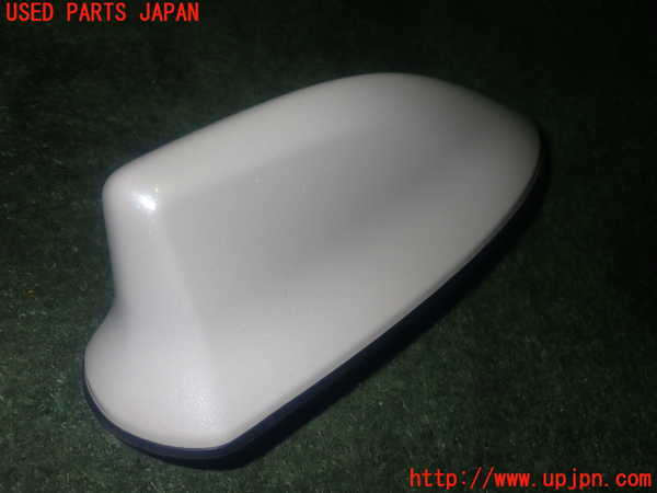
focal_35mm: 44
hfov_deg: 42.9
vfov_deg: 32.9
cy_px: 246
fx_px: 835
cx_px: 328
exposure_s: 1/40
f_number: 9
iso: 200
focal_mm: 7.84
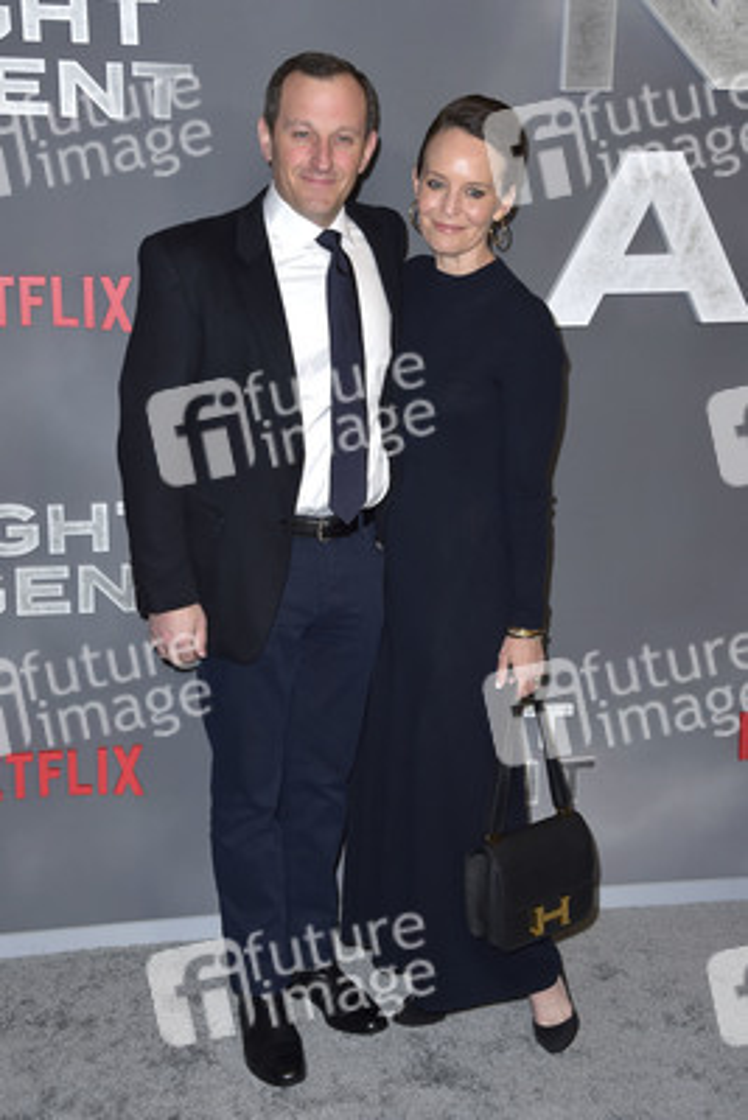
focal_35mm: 55
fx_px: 1713
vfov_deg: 36.2
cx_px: 374
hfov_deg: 24.6
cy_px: 560
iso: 400
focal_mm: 55
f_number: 6.3
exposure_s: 1/250
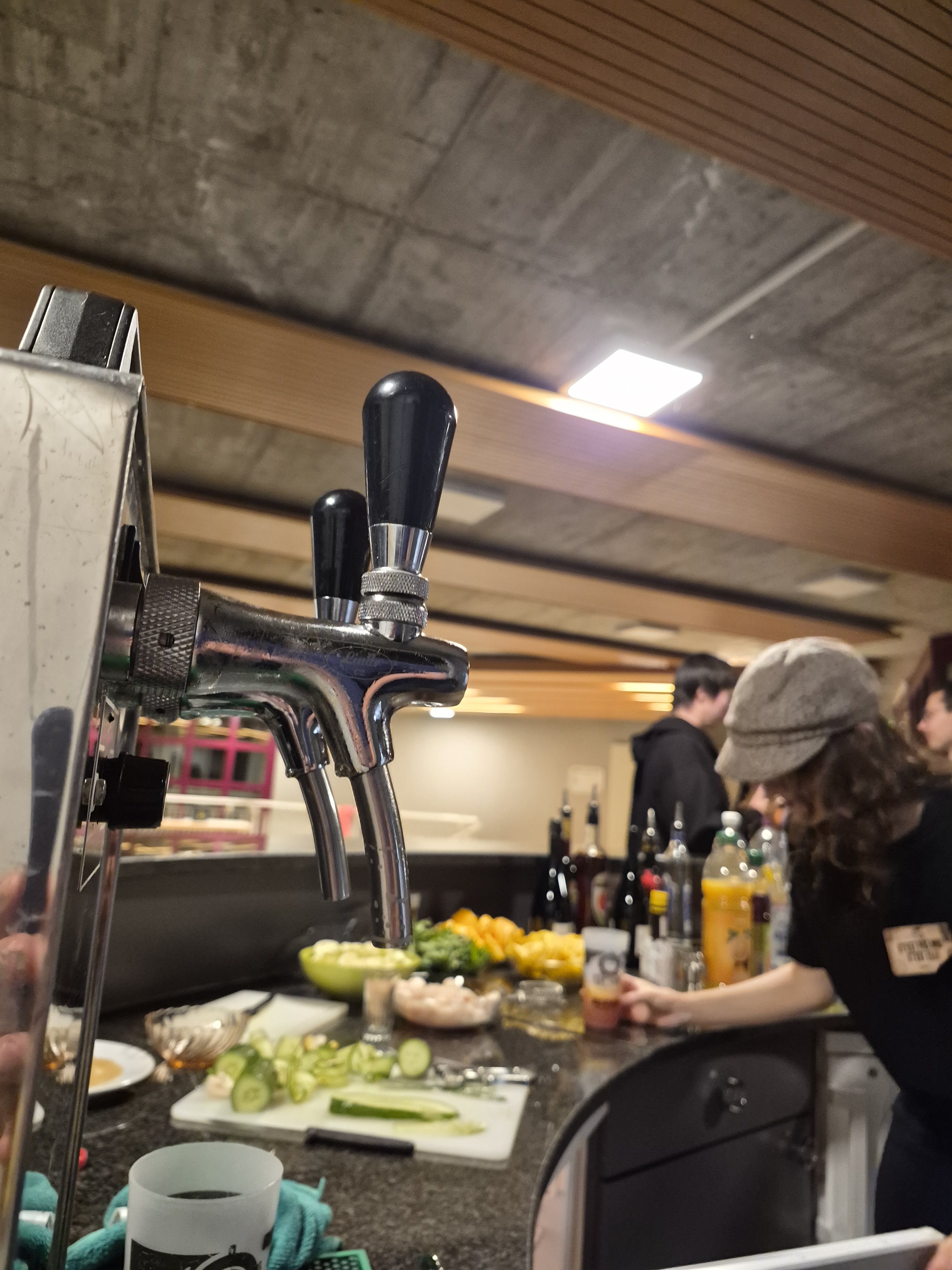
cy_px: 635
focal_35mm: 23
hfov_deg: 58.9
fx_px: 843
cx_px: 476
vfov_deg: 73.9
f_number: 1.8
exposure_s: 1/100
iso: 1000
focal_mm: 5.4
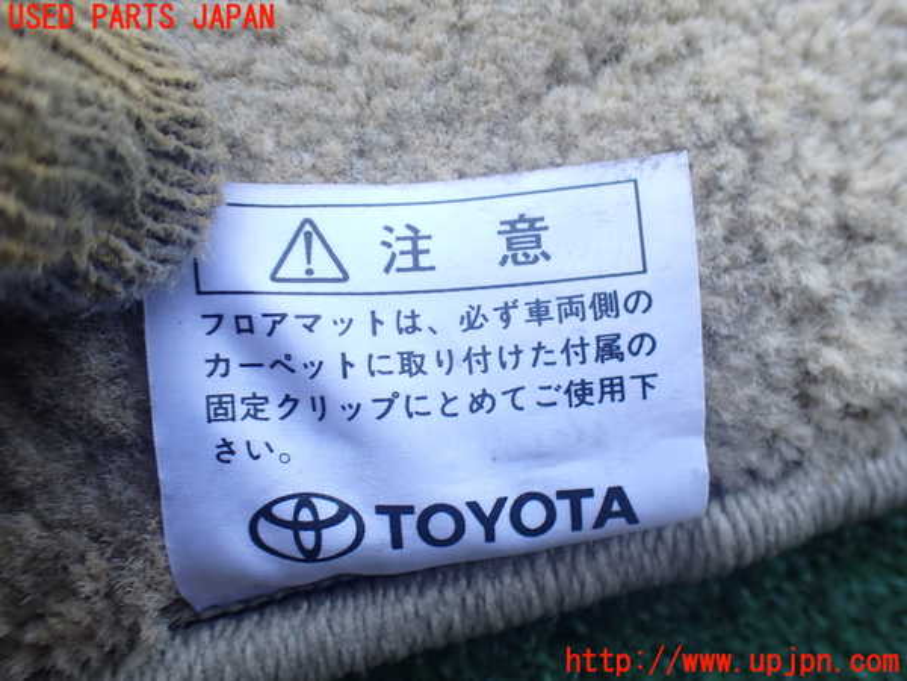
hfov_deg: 60.0
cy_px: 340
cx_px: 454
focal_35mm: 30
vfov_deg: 46.8
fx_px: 786
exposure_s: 1/125
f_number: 2.3
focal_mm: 5.4
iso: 100
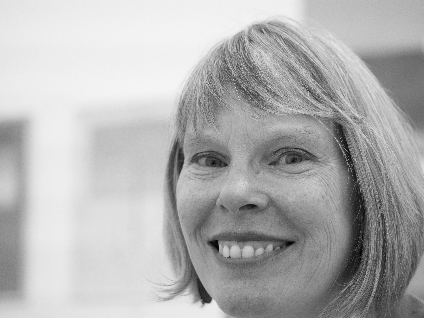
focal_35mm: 120
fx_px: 1470
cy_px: 159
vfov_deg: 12.3
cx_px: 212
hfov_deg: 16.4
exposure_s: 1/80
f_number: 2.8
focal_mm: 60
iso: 800
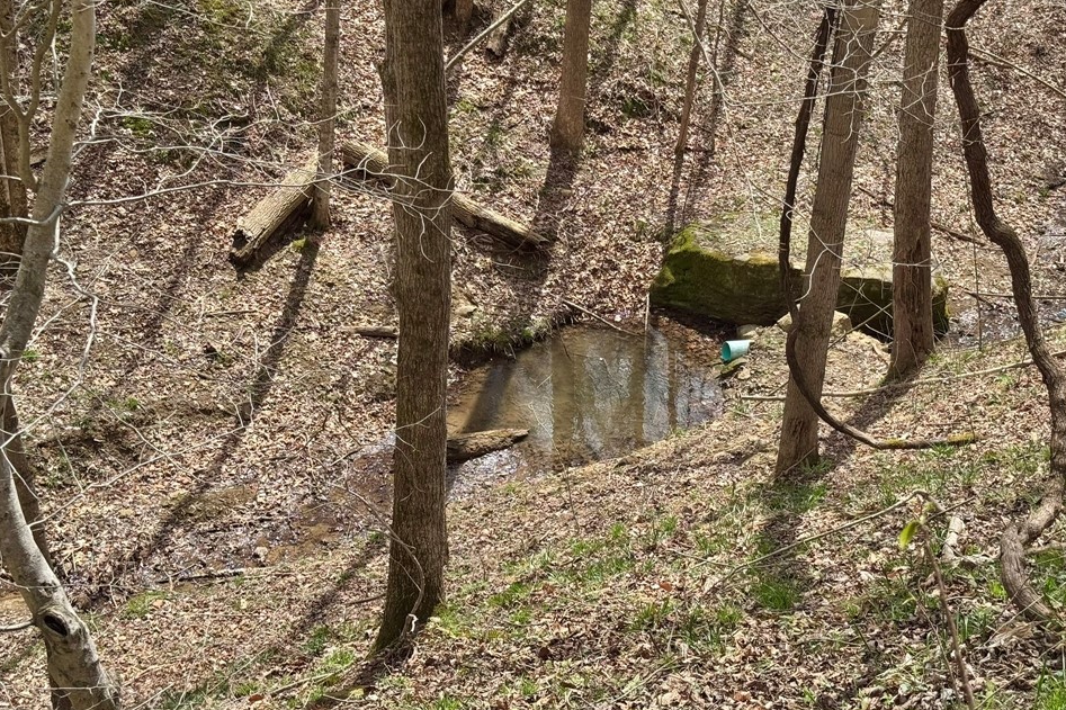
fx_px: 1599
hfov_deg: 36.9
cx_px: 552
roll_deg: -2.1
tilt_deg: -30.6
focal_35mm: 54
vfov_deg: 25.0
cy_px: 322
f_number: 1.78
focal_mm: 6.76
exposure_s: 1/1560
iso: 64
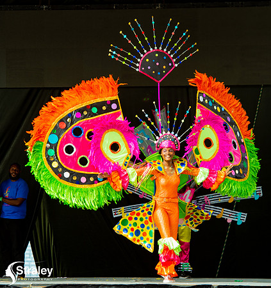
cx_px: 141
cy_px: 144
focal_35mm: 202
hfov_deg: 8.4
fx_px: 1851
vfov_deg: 8.9
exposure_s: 1/200
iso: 160
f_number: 5.6
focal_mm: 150
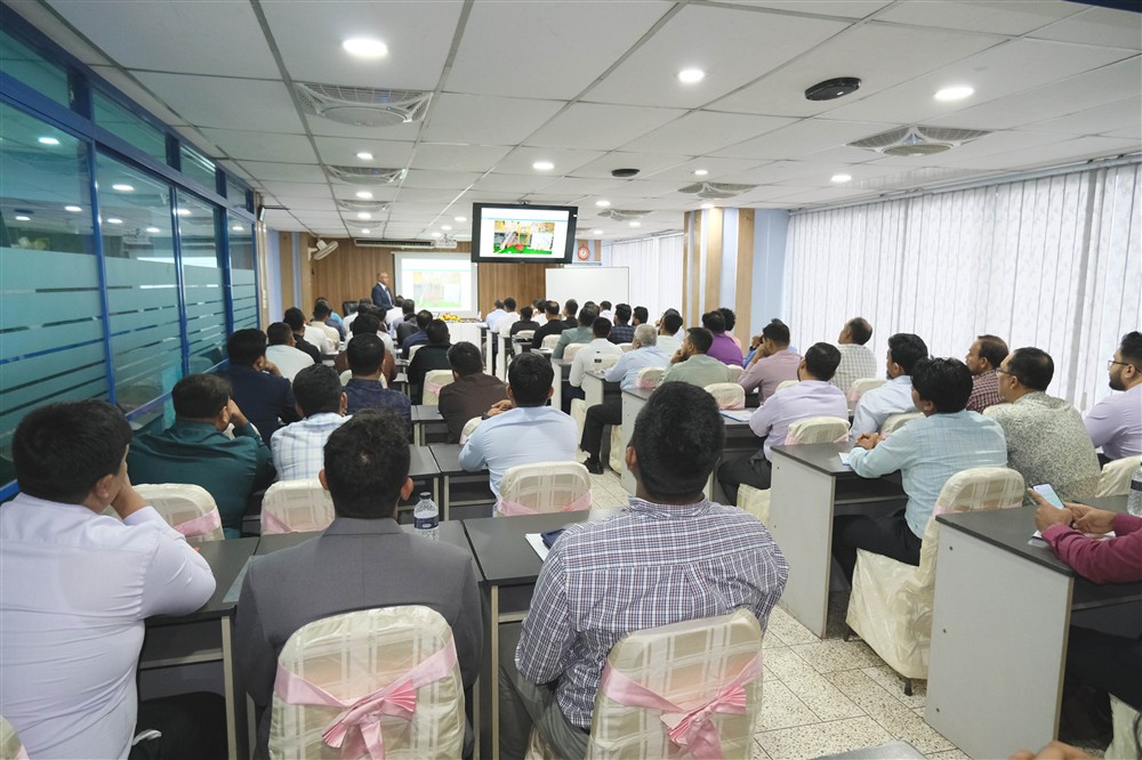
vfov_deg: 55.1
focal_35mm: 23
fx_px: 729
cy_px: 380
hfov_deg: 76.1
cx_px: 571
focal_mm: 15
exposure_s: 1/60
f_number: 3.5
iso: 2500
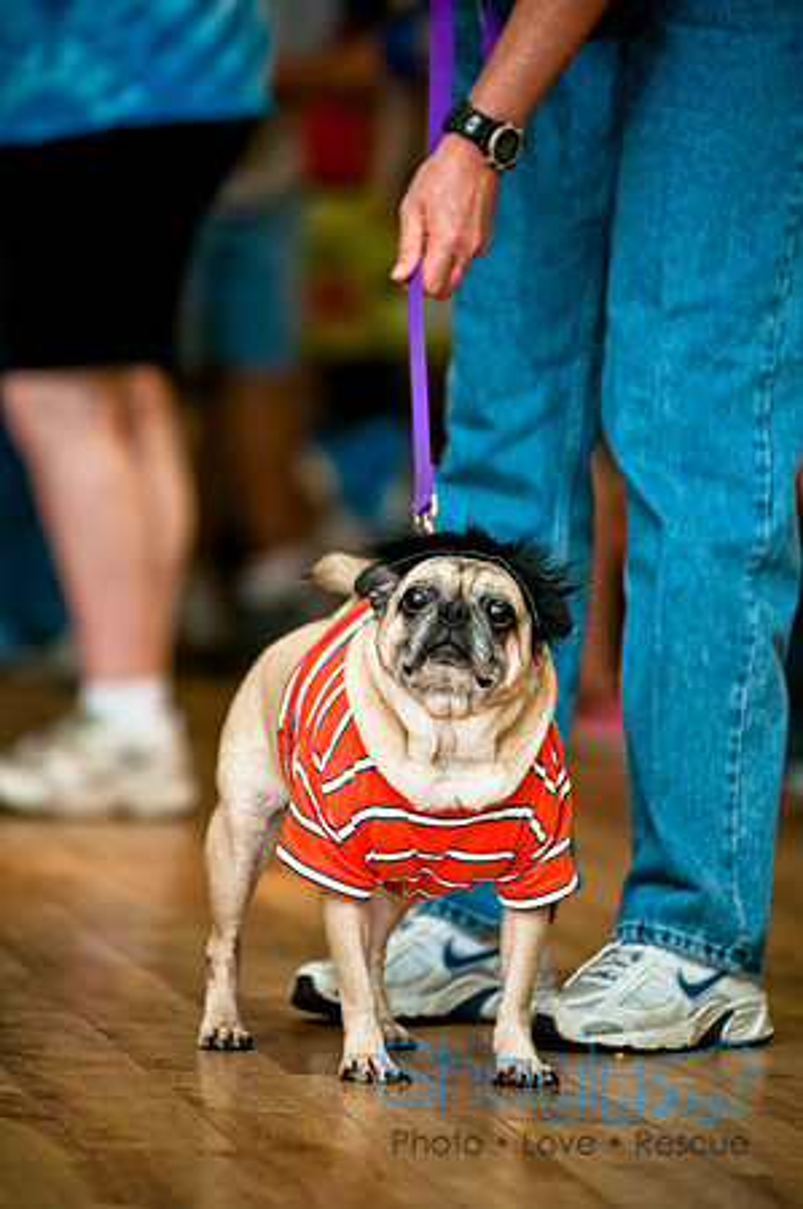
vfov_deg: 6.9
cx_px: 402
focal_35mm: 300
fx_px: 10060
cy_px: 604
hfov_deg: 4.6
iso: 200
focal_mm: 200
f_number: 2.8
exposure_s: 1/200
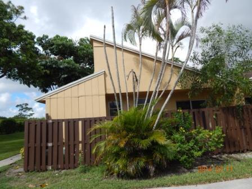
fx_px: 167
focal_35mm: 23
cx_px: 126
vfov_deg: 58.9
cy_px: 94
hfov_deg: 73.9
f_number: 6
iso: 125
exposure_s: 1/400
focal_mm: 4
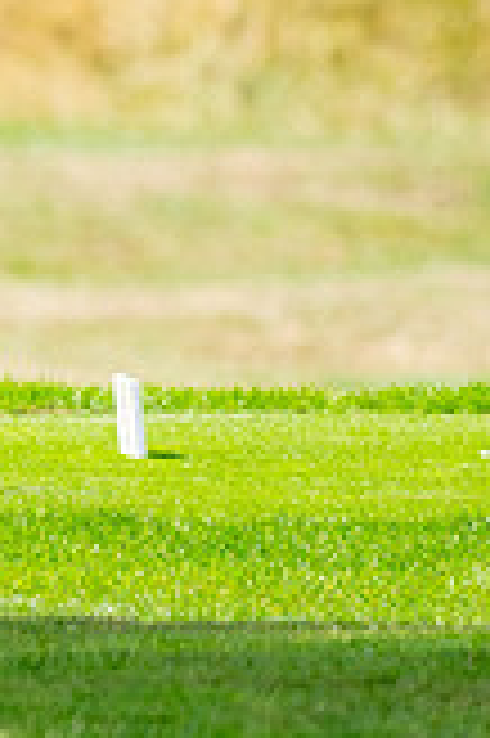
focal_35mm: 1592
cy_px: -45
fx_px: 32570
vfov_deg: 1.3
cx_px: -710
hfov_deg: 0.9
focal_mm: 300
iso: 320
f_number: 4
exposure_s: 1/2000
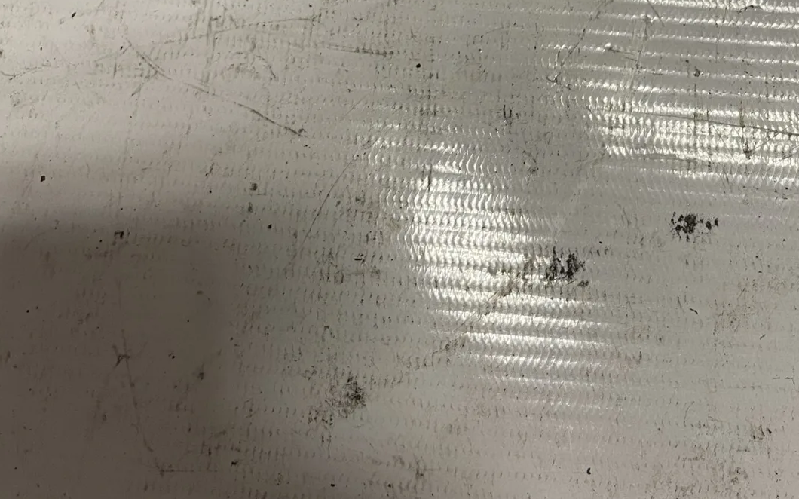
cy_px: -130
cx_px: 441
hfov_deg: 38.8
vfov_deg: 22.5
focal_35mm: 52
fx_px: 1132
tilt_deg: -74.7
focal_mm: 4.2
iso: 80
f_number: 1.6
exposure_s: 1/60
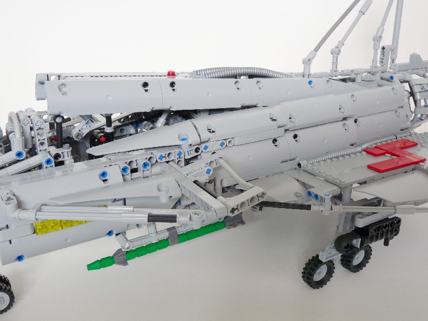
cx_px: 214
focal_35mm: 34
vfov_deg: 41.8
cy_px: 160
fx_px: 420
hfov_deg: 54.0
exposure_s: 1/20
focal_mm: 6
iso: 100
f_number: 3
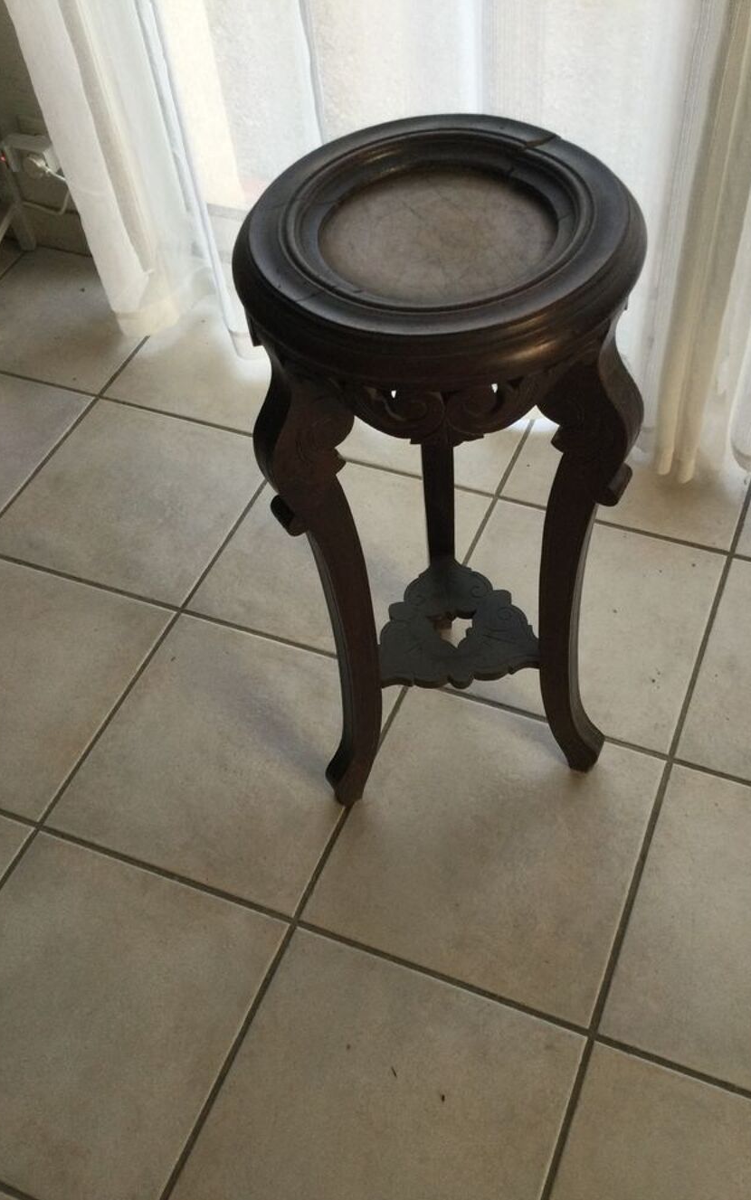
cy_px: 601
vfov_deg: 58.1
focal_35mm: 33
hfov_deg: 38.3
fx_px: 1080
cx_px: 429
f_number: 2.4
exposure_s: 1/33
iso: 64
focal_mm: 3.3
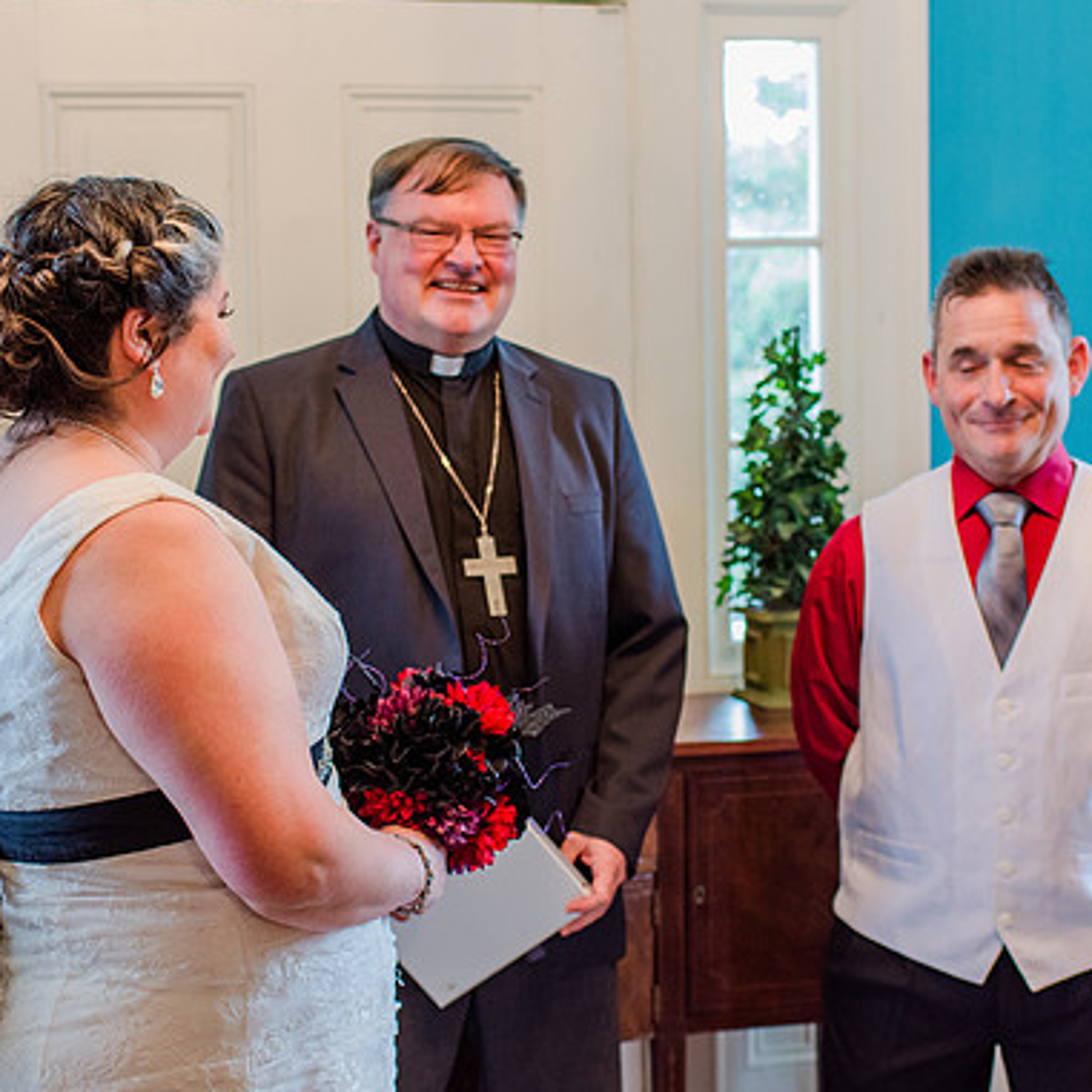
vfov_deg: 25.4
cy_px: 546
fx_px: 2427
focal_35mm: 68
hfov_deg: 25.3
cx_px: 476
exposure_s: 1/100
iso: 800
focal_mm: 35
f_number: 2.5
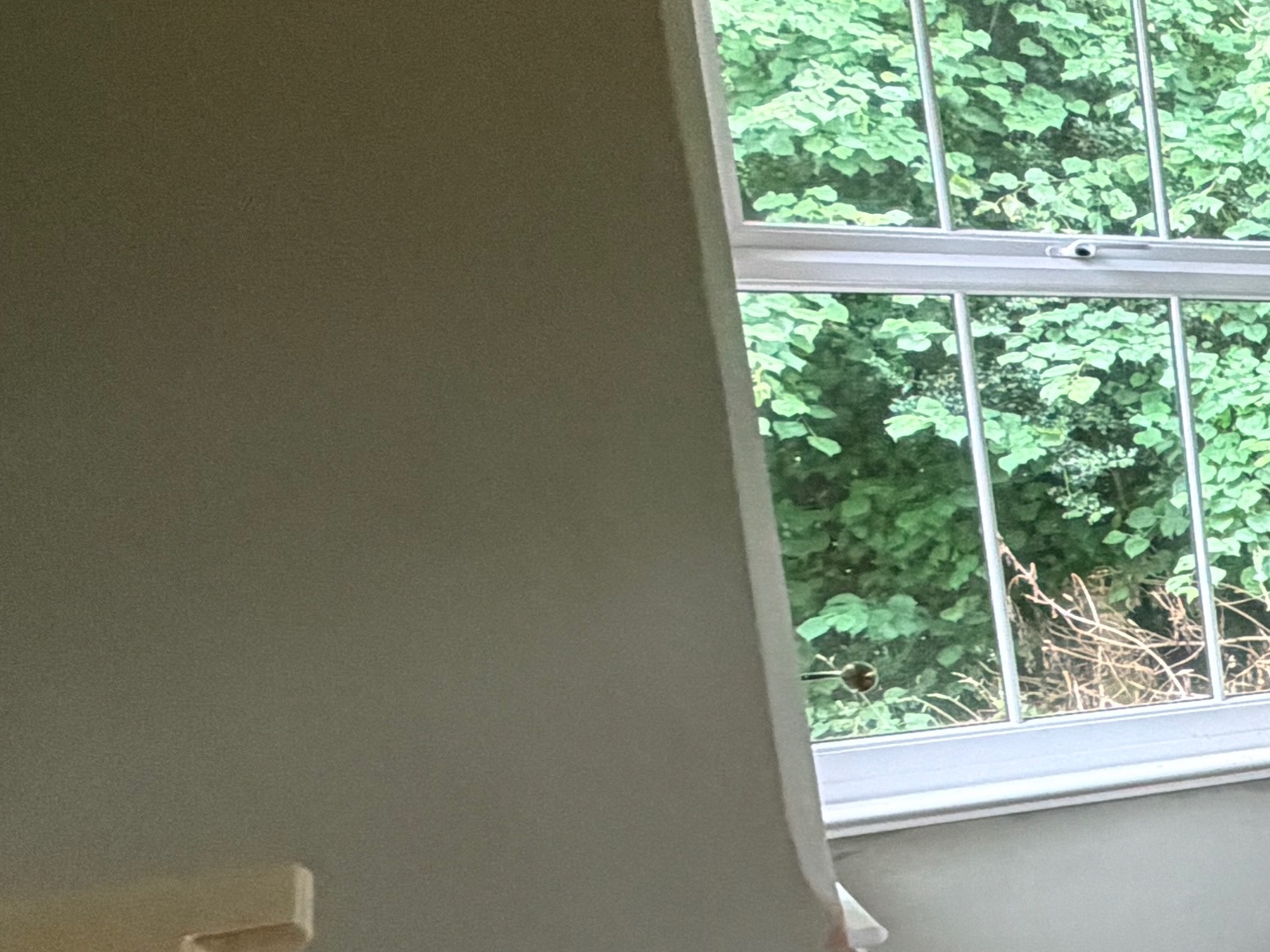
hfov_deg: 23.4
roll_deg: +0.5
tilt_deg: -11.1
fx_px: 1907
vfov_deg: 27.4
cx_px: 2171
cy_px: 766
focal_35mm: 52
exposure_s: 1/75
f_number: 2.2
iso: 320
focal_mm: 2.22
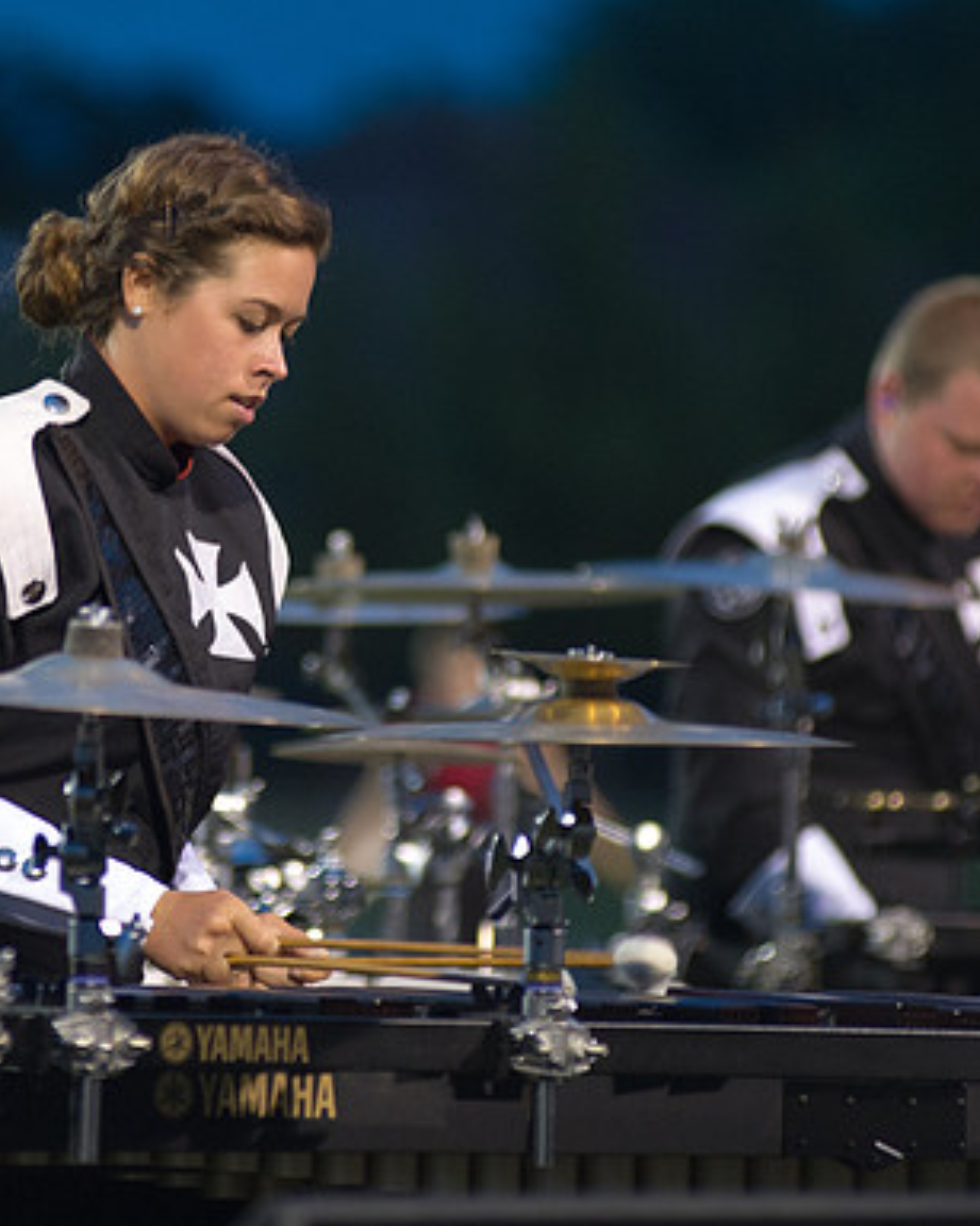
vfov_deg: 5.1
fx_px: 13674
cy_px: 506
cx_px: 213
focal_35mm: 377
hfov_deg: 4.1
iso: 2800
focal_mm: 200
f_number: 2.8
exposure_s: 1/160
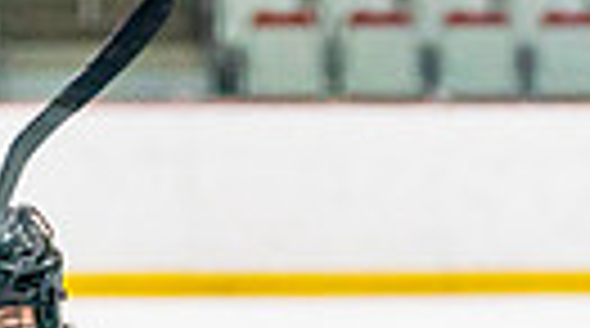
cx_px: 323
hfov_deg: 3.3
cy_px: 678
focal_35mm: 661
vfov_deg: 1.8
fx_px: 10318
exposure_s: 1/1250
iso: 3200
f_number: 2.8
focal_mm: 121
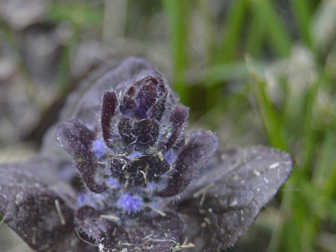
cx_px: 128
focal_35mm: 179
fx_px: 1738
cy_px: 202
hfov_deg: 11.0
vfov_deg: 8.3
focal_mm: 55
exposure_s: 1/60
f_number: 5.6
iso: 900
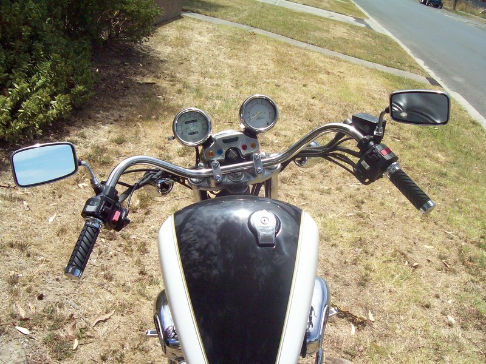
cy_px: 182
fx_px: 505
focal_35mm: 36
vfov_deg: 39.7
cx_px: 243
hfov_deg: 51.4
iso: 80
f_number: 4.8
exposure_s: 1/506
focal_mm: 6
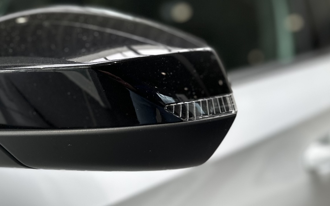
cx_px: 83
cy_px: 107
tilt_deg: -9.3
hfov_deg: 43.8
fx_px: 396
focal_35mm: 44
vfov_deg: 29.2
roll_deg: +0.5
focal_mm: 6.86
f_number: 1.78
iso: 64
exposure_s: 1/73
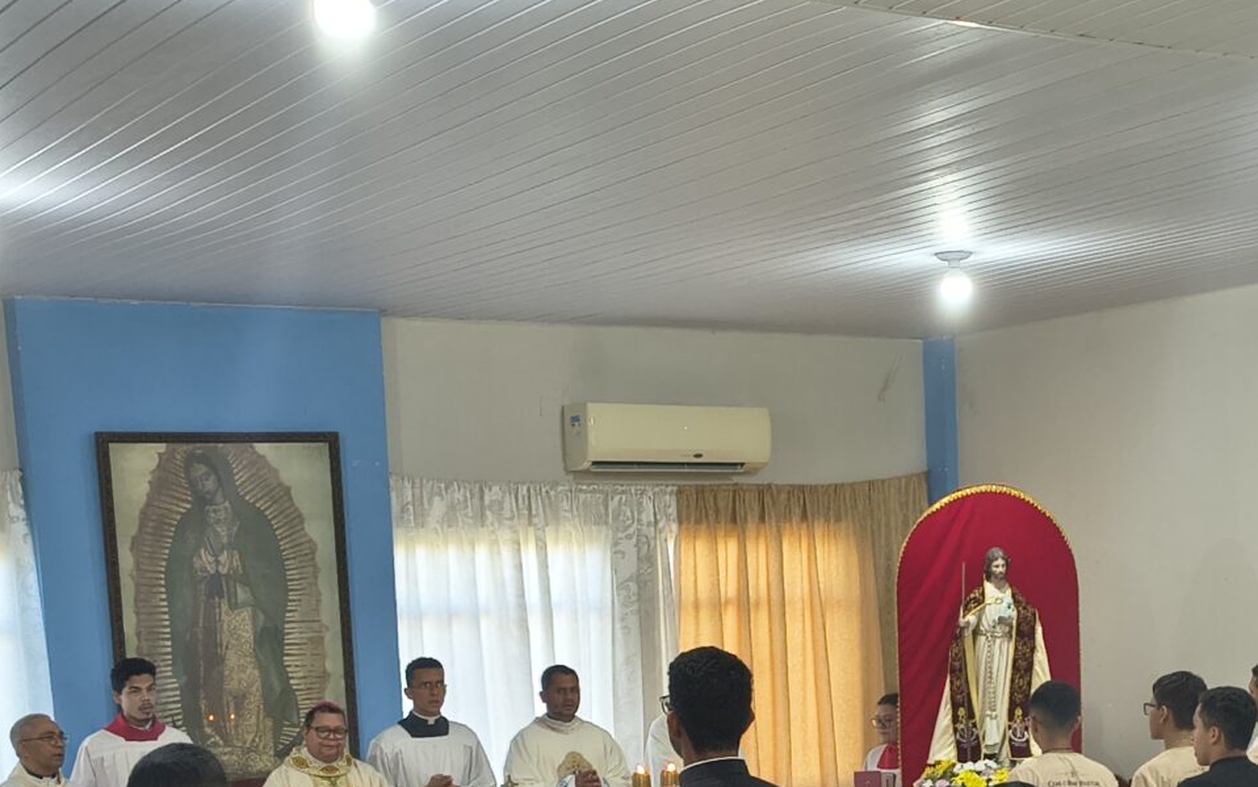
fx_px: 2332
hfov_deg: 29.9
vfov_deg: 18.4
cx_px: 865
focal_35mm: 68
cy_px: 858
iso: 503
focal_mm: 5.56
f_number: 1.8
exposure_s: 1/120
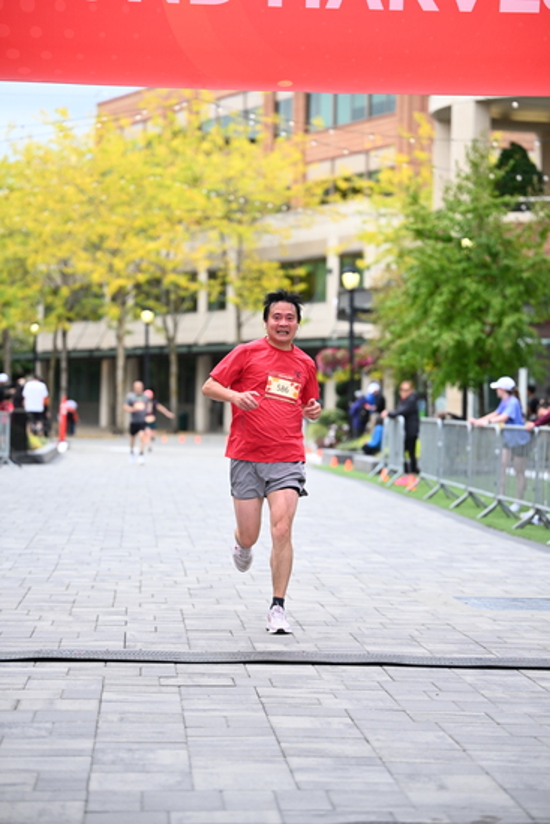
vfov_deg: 21.2
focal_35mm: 96
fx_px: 2198
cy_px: 412
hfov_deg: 14.3
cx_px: 275
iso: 640
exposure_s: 1/2000
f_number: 2.8
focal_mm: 96
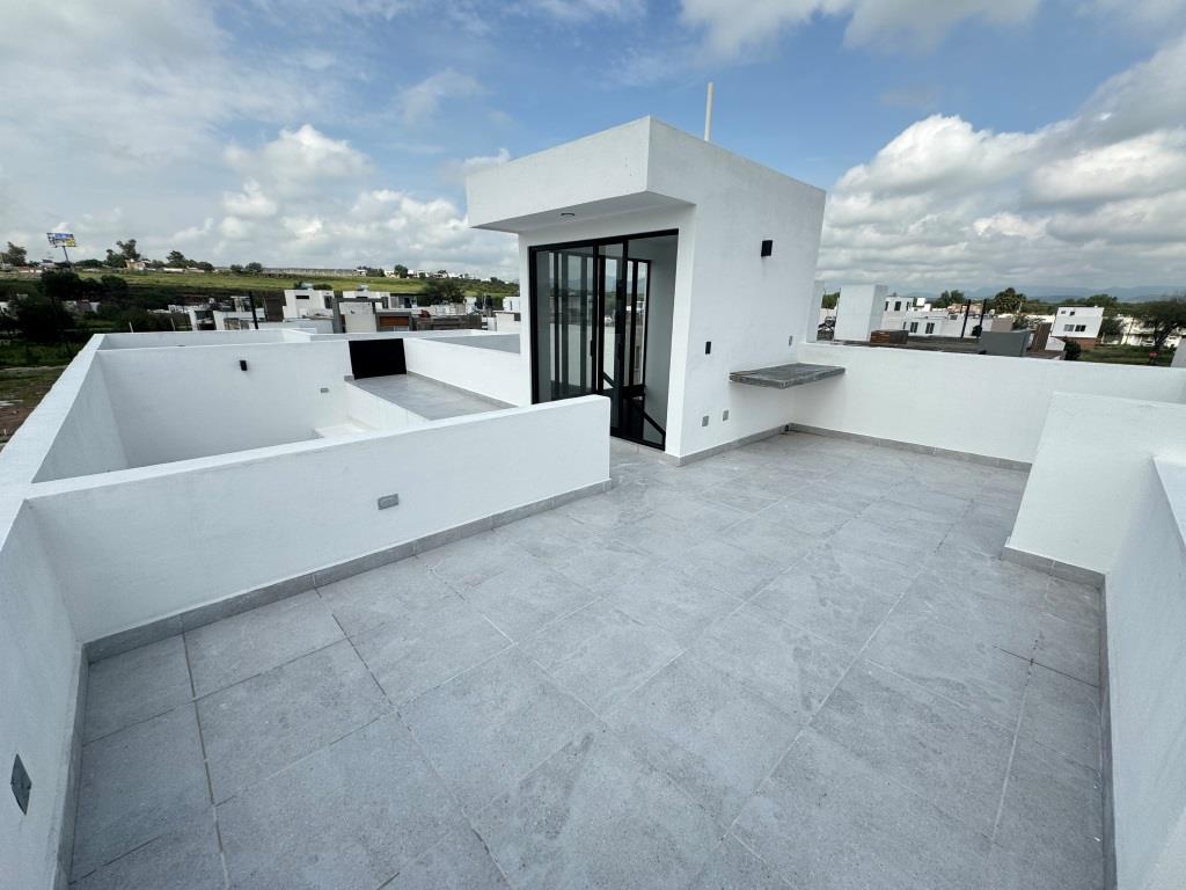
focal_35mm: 14
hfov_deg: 102.1
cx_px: 593
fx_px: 480
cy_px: 445
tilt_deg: -16.9
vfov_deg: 85.7
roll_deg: -0.4
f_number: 2.2
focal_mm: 2.22
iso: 50
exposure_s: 1/1600
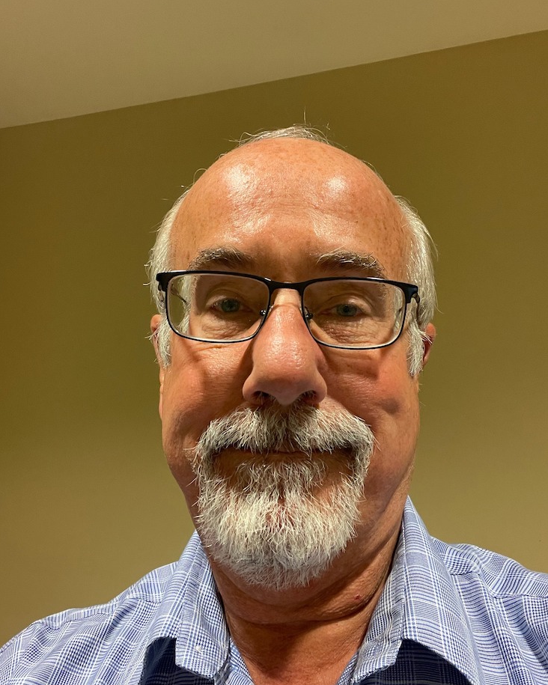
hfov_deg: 45.8
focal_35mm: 32
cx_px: 268
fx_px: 649
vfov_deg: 55.6
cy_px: 356
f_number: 2.2
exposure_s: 1/40
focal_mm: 2.71
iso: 250
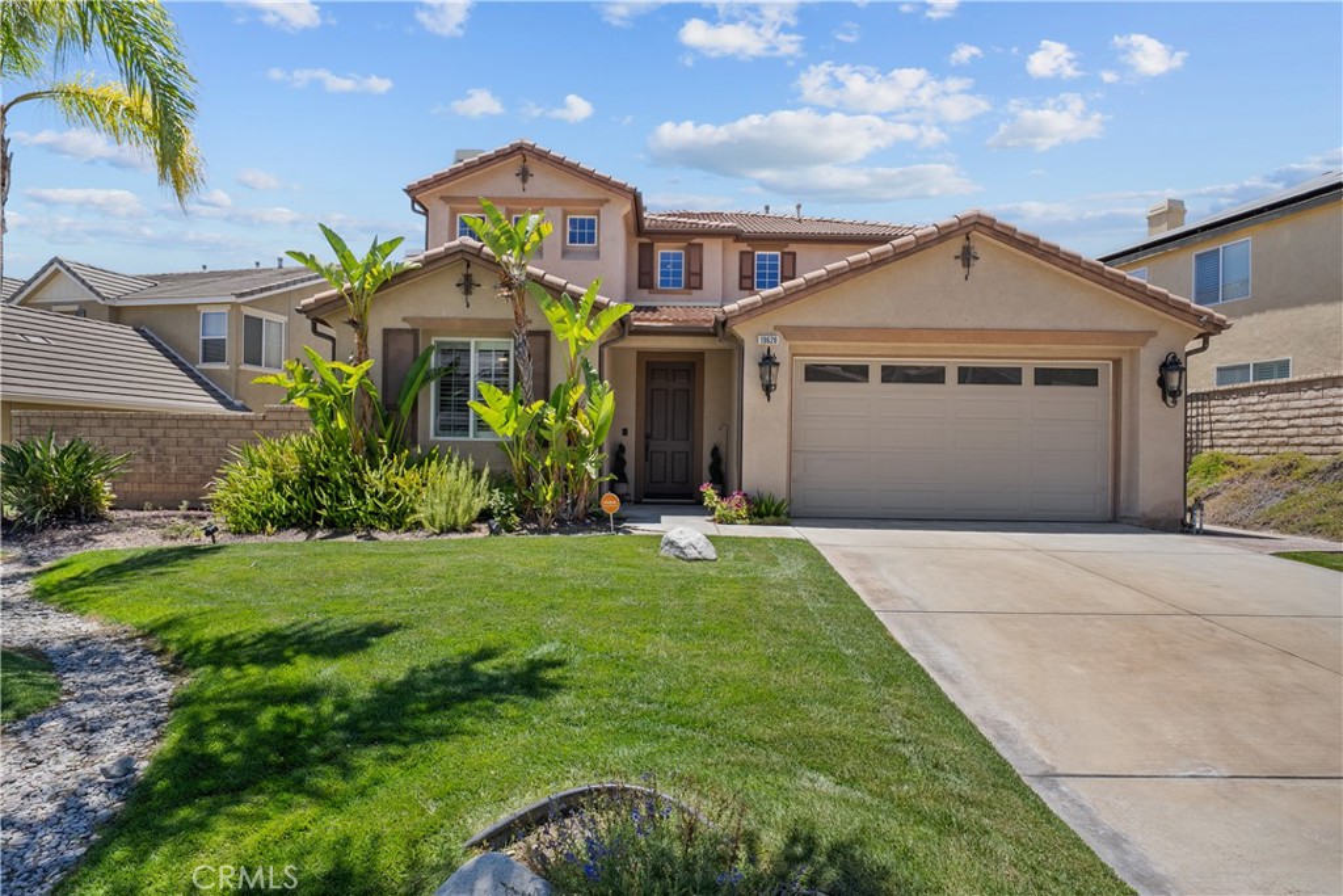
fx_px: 672
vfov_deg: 67.4
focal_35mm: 18
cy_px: 448
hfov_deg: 90.0
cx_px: 672
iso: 100
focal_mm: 18
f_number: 9
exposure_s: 1/80
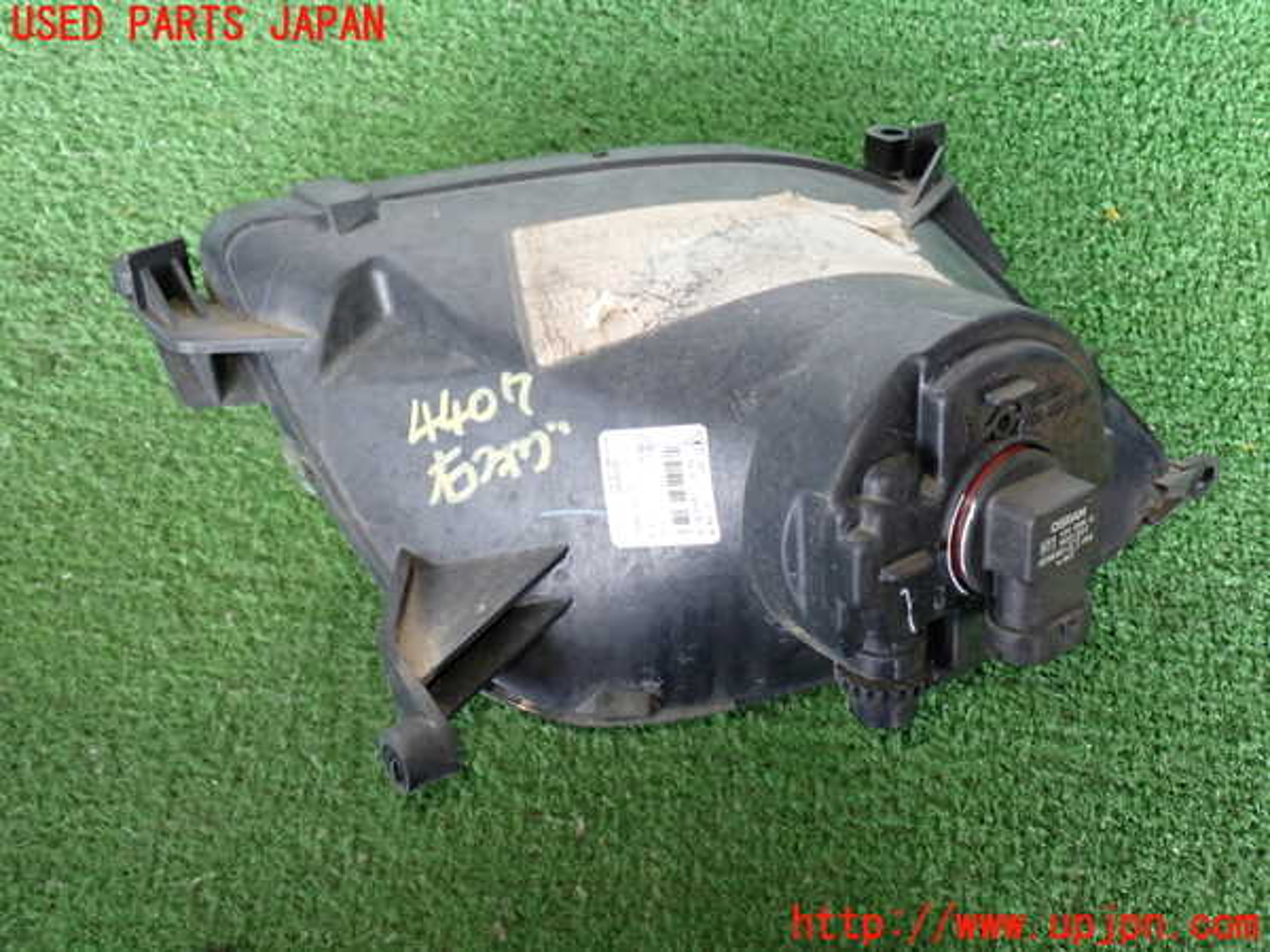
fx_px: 1321
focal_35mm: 36
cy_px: 476
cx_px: 635
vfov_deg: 39.7
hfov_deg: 51.4
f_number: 2.5
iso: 320
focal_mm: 6.37
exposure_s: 1/40
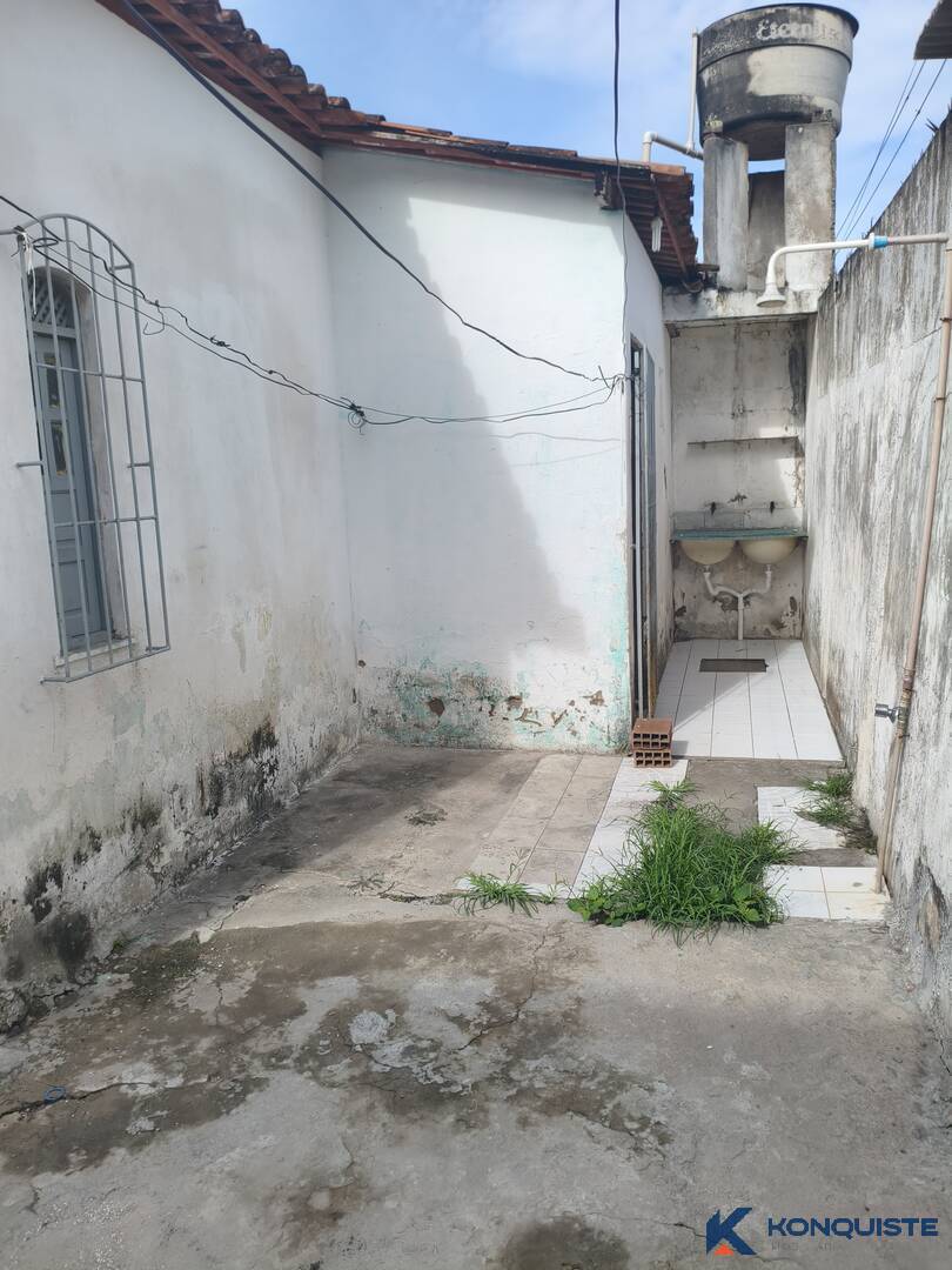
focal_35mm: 26
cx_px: 476
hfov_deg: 53.1
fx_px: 953
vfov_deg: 67.3
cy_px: 635
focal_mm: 4.94
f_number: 1.5
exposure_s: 1/2530
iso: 80
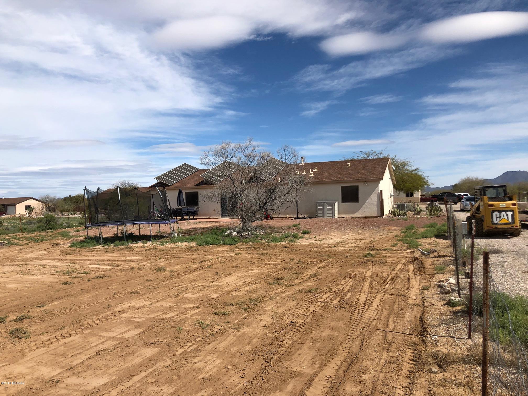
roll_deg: +1.2
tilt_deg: +0.0
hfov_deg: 63.4
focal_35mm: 28
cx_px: 264
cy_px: 198
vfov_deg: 49.7
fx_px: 427
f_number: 1.8
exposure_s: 1/3745
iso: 25
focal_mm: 3.99
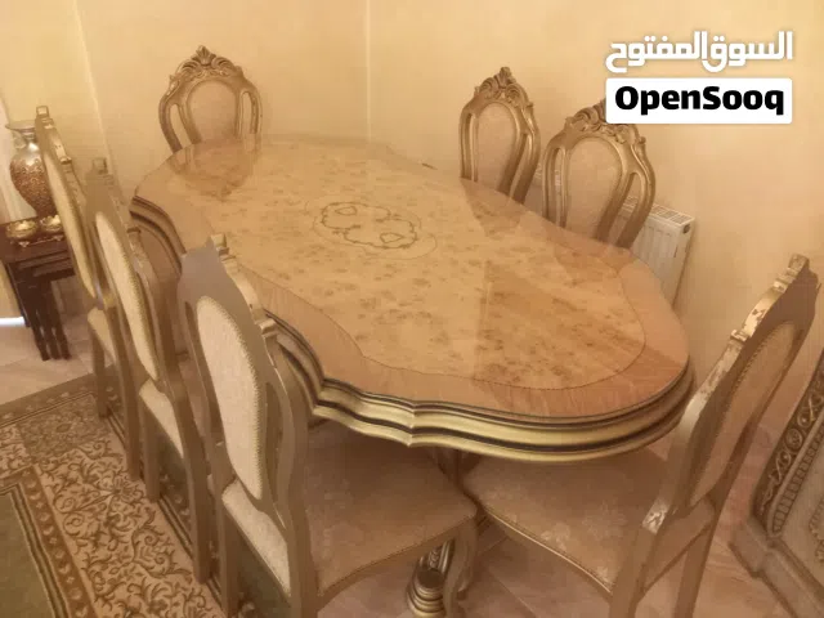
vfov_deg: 51.4
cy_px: 309
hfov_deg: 65.3
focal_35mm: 27
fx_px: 643
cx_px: 412
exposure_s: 1/25
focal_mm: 4
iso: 400
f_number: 1.8
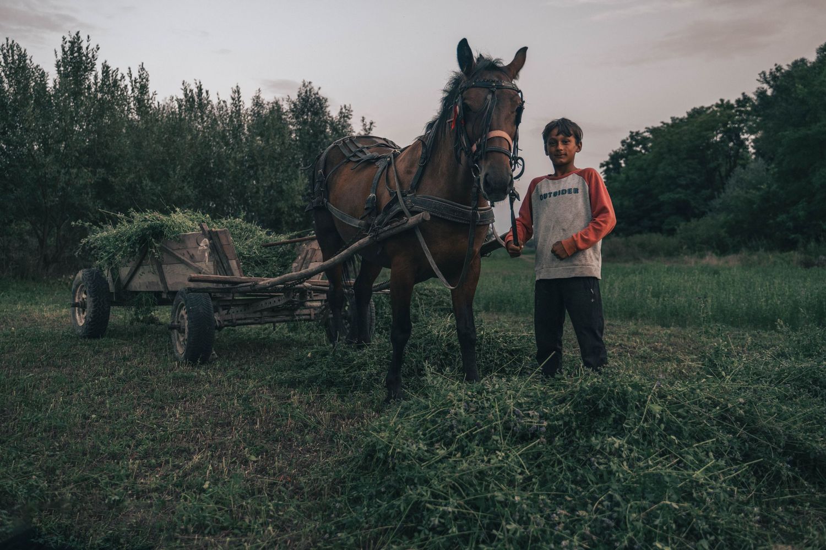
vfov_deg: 43.3
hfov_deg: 61.5
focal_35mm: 30
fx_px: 693
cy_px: 253
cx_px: 421
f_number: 2.8
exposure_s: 1/200
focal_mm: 28
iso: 250
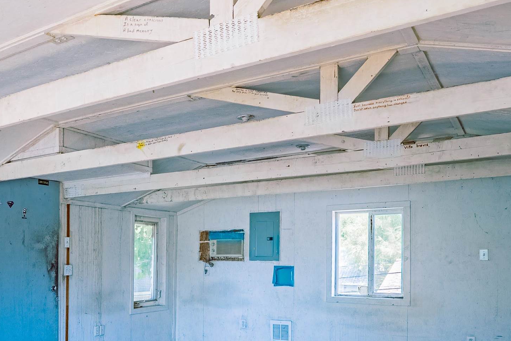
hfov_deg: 51.3
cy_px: 297
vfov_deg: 36.8
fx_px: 483
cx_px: 83
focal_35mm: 34
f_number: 8
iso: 400
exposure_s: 1/640
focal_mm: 16
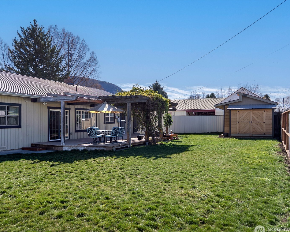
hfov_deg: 59.7
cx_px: 127
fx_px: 252
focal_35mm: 29
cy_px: 119
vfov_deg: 49.5
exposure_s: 1/8000
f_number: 3.2
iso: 40
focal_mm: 25.3
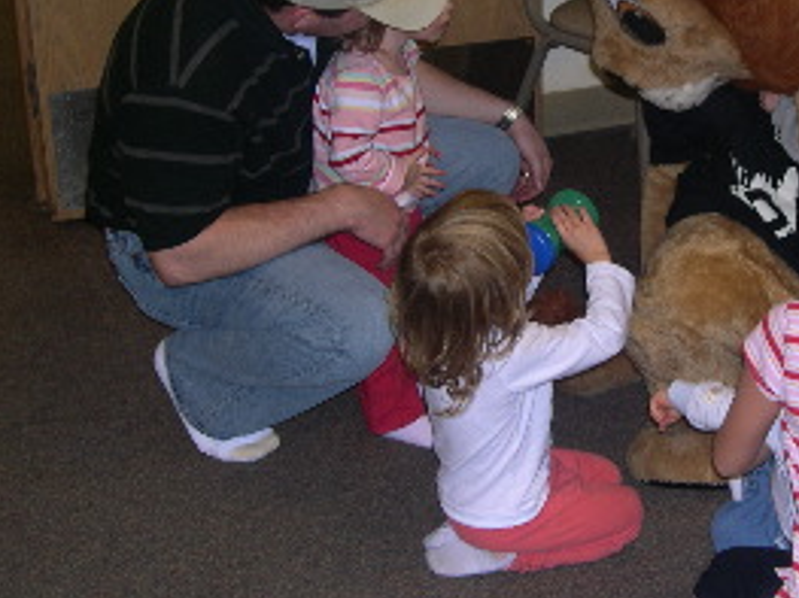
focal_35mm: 72
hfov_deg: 26.6
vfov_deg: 20.3
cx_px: 614
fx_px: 1661
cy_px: 187
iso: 106
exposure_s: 1/60
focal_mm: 9
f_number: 2.9
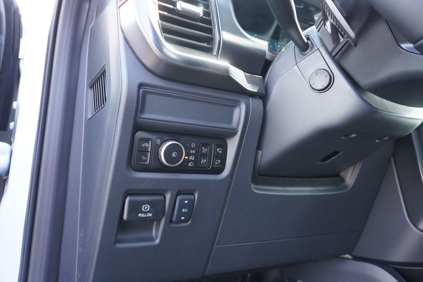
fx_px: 335
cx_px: 212
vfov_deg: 45.7
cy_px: 141
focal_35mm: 28
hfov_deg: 64.5
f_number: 4
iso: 400
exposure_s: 1/60
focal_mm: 19
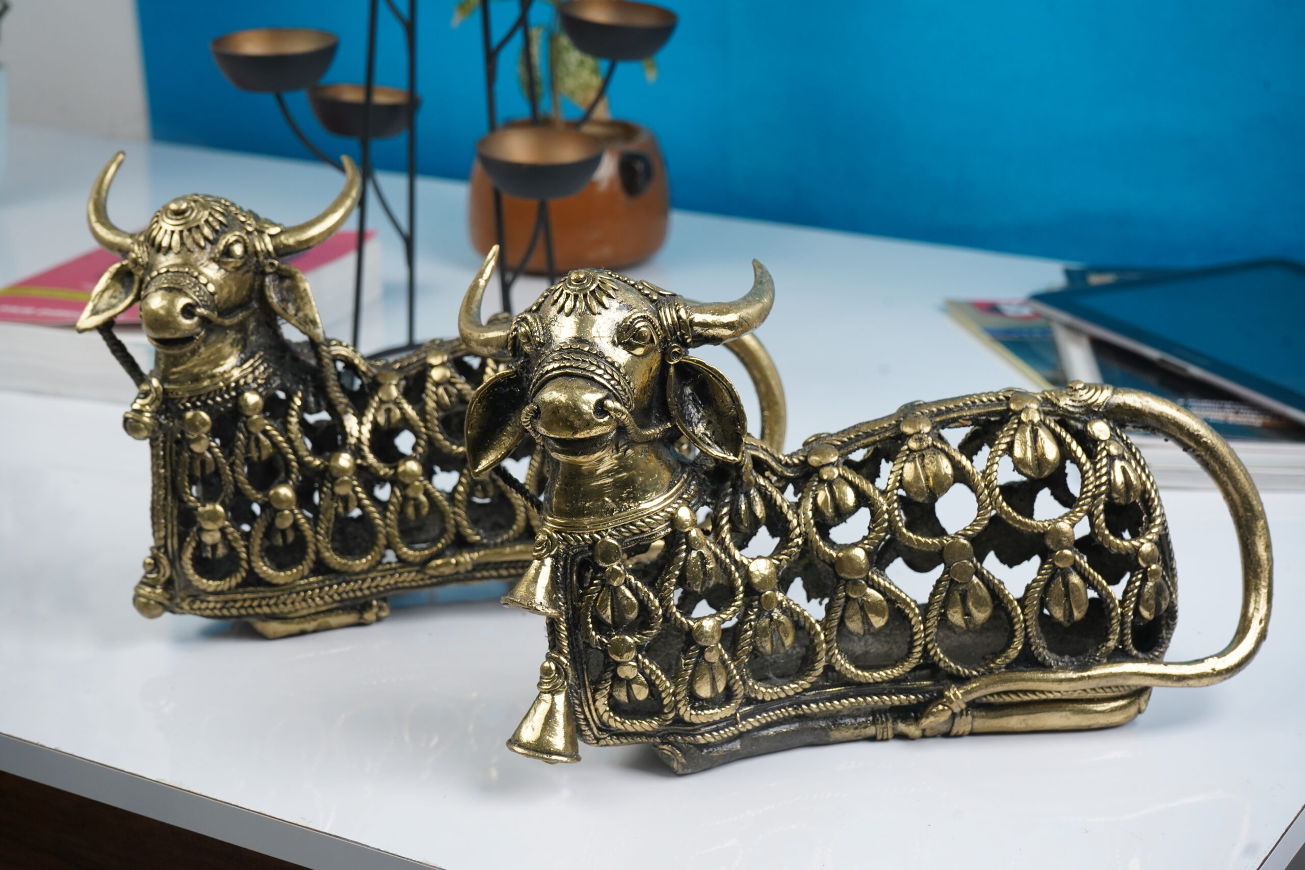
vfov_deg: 21.9
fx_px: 2247
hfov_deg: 32.4
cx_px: 652
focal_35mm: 62
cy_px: 435
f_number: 10
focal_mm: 62
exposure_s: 1/160
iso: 1000
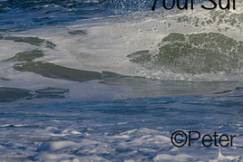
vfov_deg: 0.5
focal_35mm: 2577
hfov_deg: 0.8
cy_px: 19
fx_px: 17403
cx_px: 235
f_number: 11
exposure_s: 1/3200
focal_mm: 1000
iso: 800
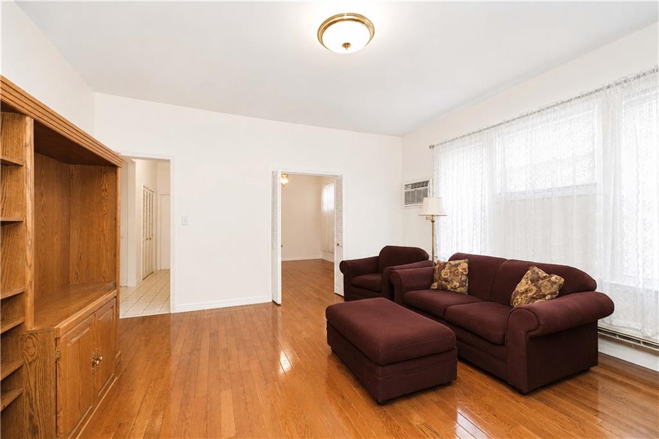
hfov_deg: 100.4
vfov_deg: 77.3
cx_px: 330
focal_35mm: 15
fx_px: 274
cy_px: 220
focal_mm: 10
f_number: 8
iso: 2000
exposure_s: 1/60
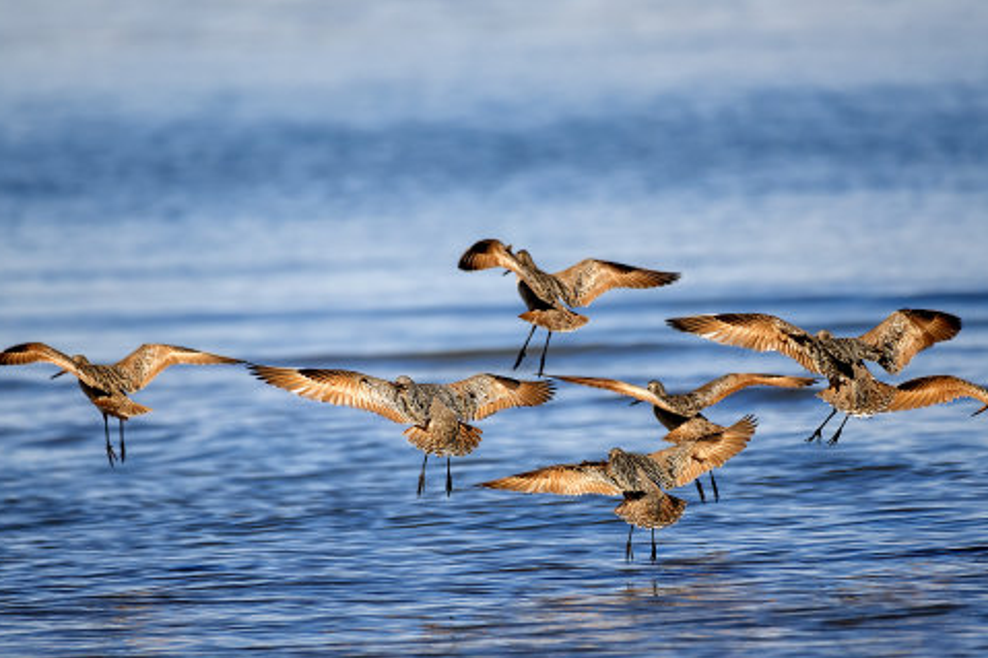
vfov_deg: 2.2
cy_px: 334
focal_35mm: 639
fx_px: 17530
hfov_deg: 3.2
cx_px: 536
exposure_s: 1/2000
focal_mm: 500
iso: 400
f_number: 5.6
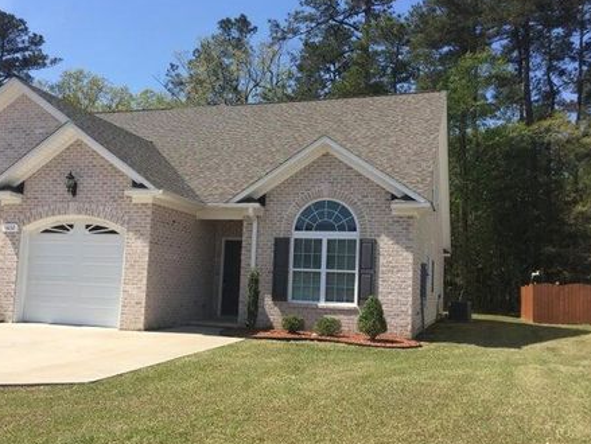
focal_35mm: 33
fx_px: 564
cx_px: 280
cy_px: 237
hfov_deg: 55.3
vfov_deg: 43.0
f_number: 2.2
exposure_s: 1/1980
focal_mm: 4.15
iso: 32
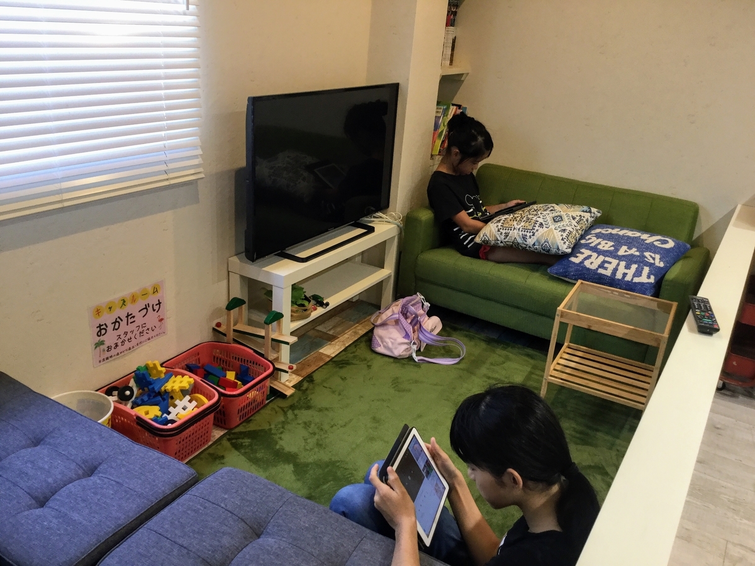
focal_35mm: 31
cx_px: 378
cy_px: 283
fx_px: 676
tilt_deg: -21.6
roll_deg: -5.1
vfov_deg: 45.4
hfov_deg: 58.4
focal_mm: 3.3
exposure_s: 1/30
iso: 50
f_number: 2.4
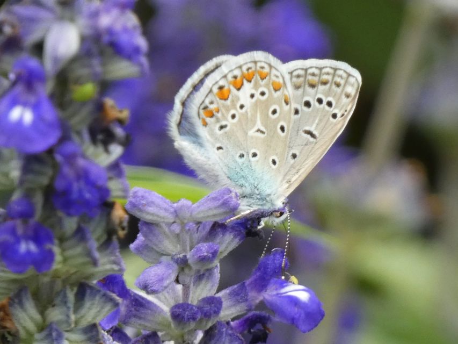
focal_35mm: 600
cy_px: 172
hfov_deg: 3.3
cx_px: 229
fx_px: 7940
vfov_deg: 2.5
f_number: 5.6
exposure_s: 1/100
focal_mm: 107.6
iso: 320
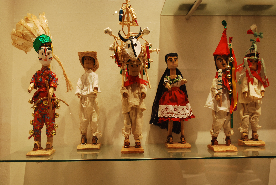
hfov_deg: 44.9
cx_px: 138
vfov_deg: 30.9
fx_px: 334
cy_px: 92
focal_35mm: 44
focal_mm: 29
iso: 560
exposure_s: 1/30
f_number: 4.8
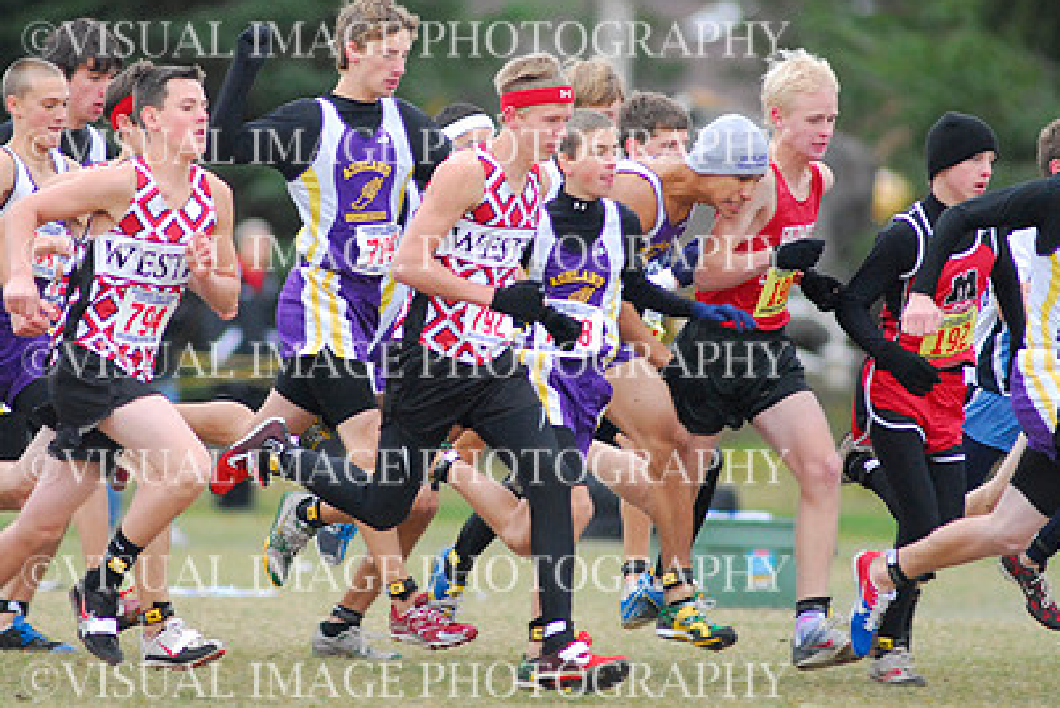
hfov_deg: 3.2
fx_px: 19182
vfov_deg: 2.1
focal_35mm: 651
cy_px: 306
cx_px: 407
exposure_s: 1/640
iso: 800
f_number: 4
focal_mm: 300
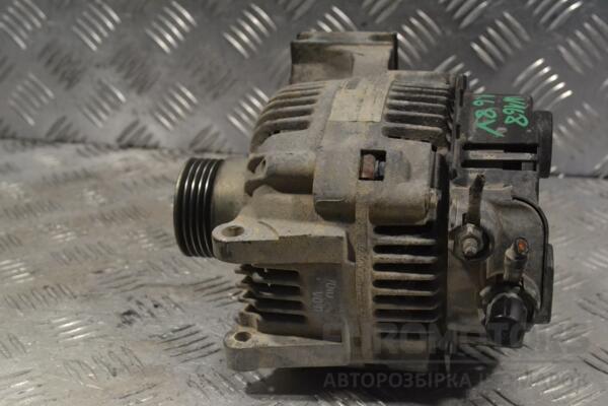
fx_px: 1013
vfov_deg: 22.6
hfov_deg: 33.4
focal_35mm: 60
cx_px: 304
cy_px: 203
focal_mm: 40
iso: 3200
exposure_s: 1/320
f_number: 9
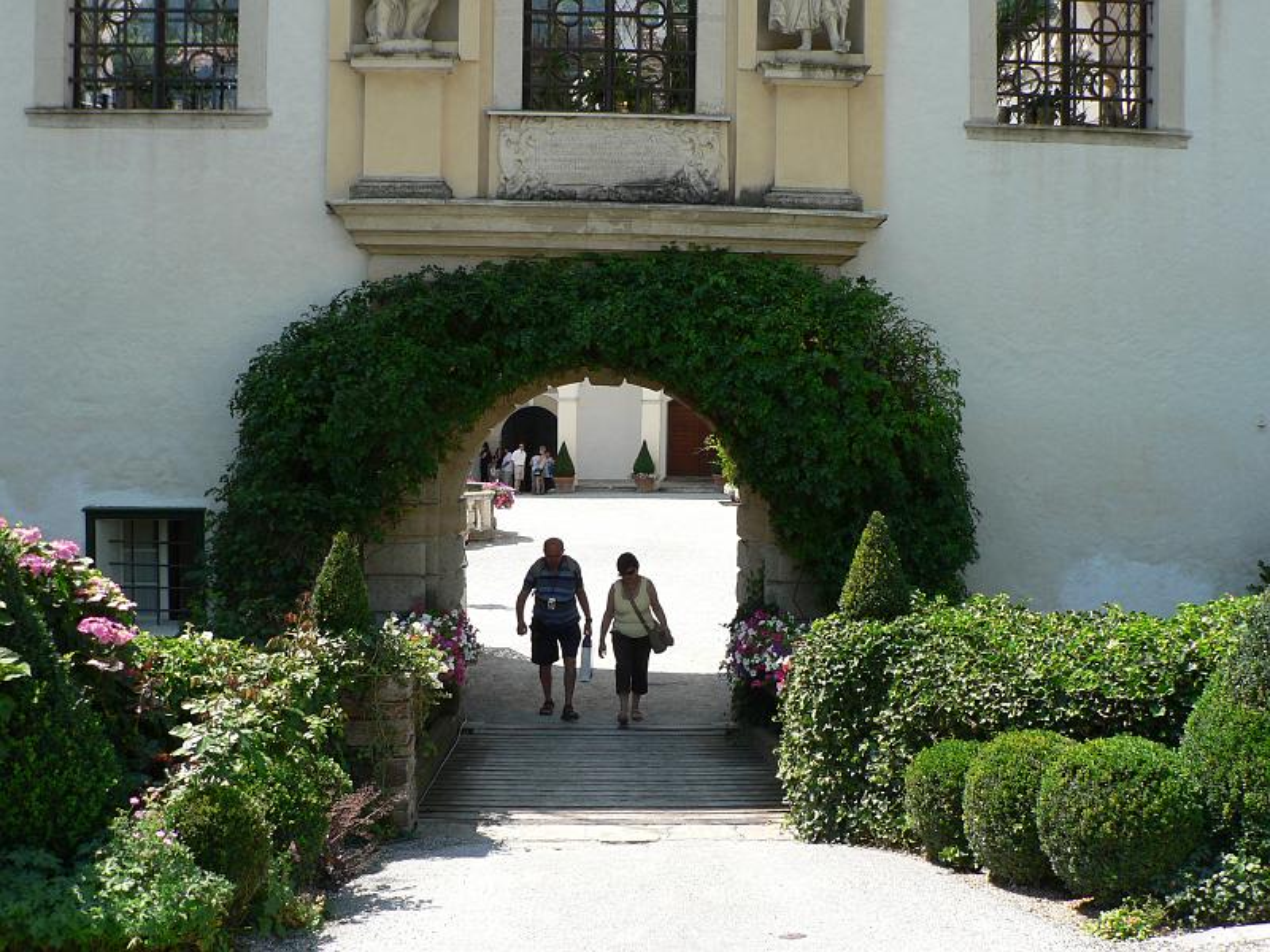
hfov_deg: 51.4
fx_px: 1321
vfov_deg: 39.7
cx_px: 635
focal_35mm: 36
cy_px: 476
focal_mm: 6
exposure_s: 1/320
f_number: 4
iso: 80
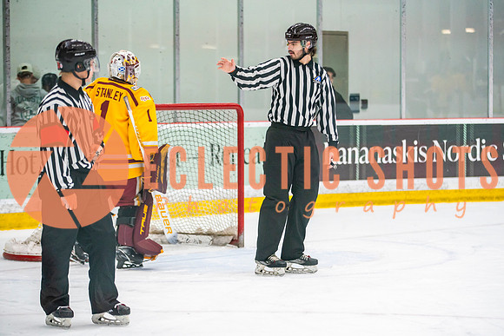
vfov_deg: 9.3
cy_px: 176
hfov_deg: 13.9
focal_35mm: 147
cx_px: 291
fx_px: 2060
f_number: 2.8
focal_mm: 125
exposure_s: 1/640
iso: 1600
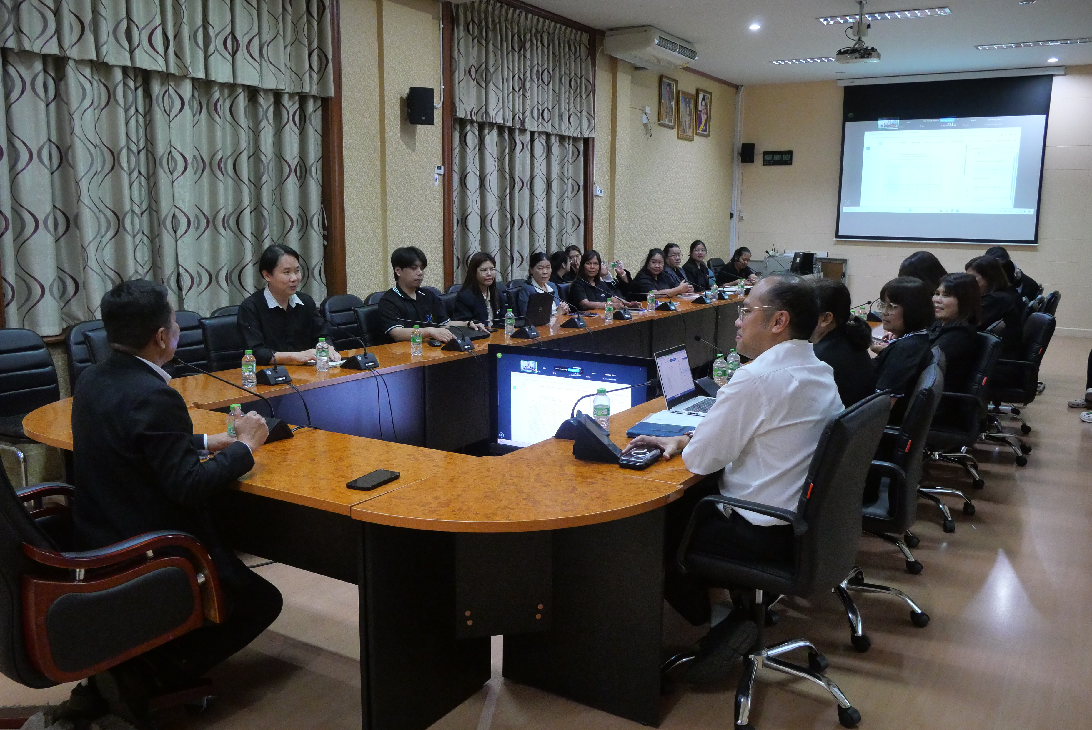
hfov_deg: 63.6
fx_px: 880
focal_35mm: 29
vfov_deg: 45.0
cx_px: 546
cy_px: 365
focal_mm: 14
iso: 3200
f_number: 5.6
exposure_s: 1/50
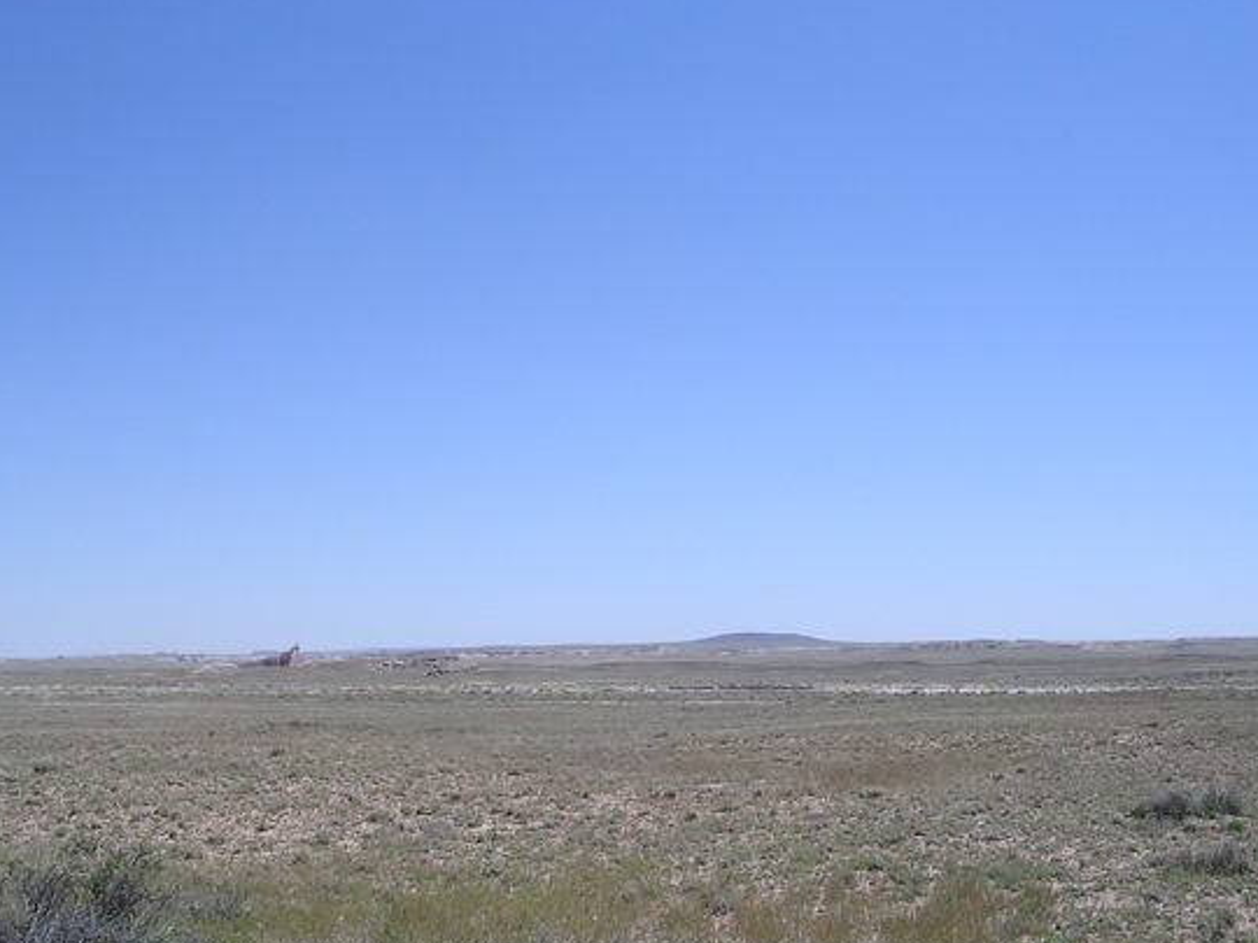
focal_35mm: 45
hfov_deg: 42.1
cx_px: 648
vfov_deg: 32.1
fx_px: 1635
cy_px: 547
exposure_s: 1/382
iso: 50
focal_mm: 5.8
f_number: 5.6
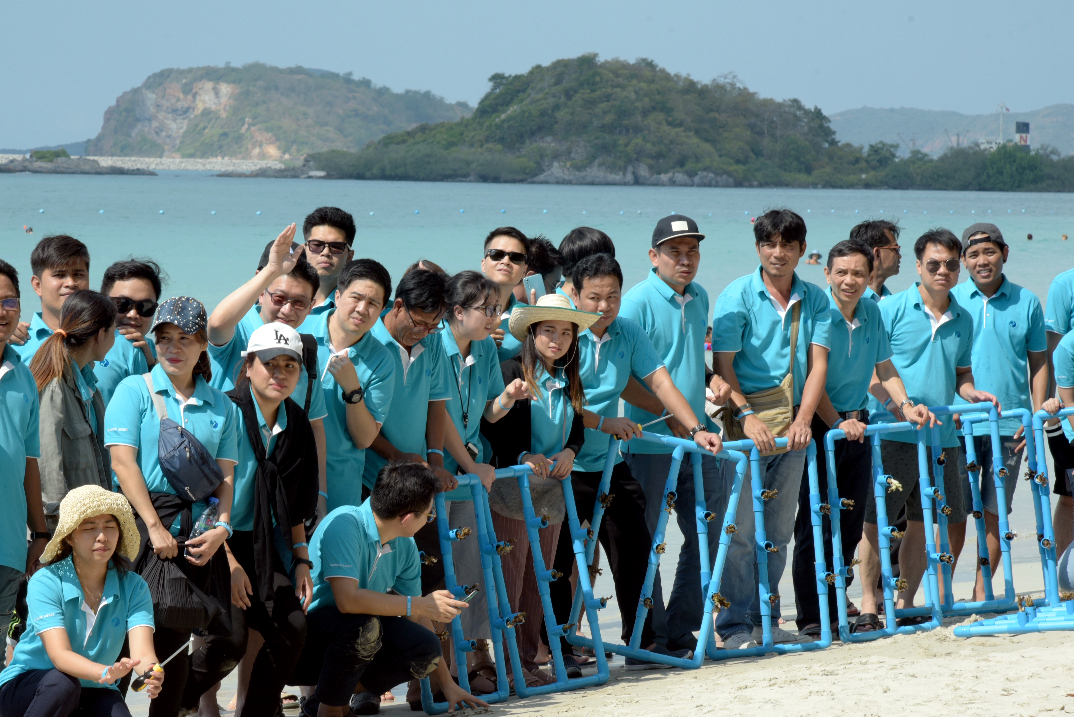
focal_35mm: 151
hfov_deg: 13.6
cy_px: 441
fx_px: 4507
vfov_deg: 9.1
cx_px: 402
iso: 400
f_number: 13
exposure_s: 1/320
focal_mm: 120
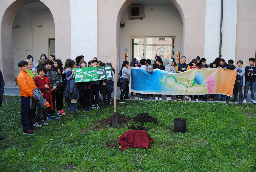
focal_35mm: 27
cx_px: 128
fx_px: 192
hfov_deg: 67.3
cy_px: 86
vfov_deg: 48.0
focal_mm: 18
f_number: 5.6
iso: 140
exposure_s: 1/125
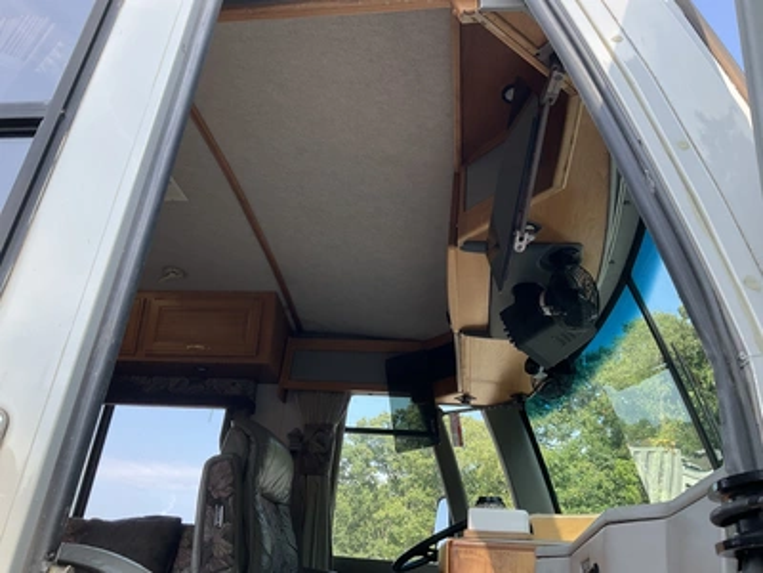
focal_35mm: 29
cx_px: 382
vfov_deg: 48.2
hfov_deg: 61.7
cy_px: 286
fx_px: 639
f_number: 1.8
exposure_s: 1/228
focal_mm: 3
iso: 20
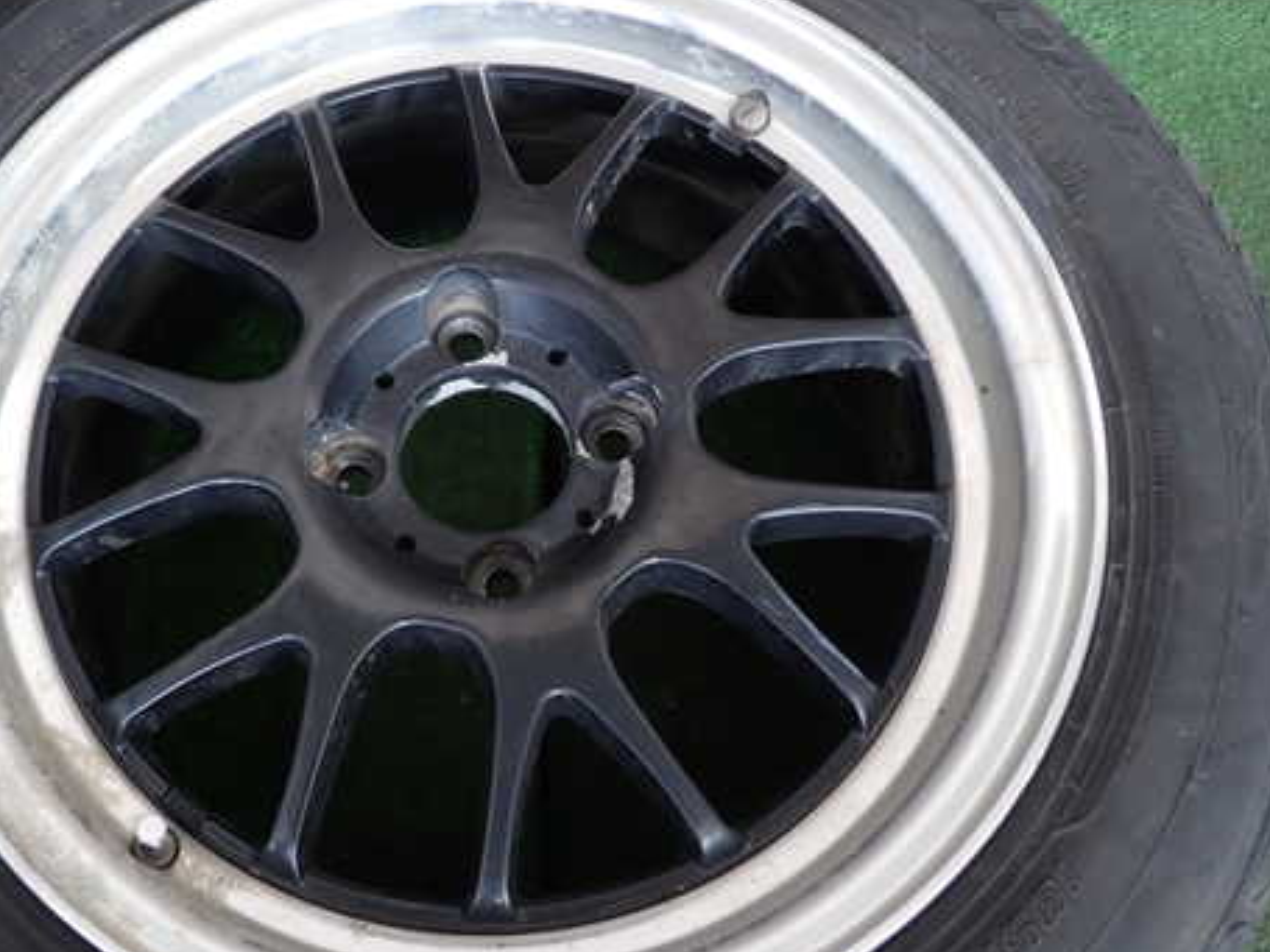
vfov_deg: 42.9
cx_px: 472
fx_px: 1210
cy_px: 500
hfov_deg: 54.7
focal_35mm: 33
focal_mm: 4.5
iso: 160
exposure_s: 1/60
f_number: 2
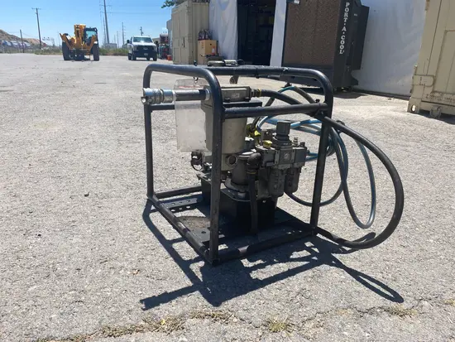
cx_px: 228
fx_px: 342
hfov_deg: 67.3
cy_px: 171
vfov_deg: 53.1
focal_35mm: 26
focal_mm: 4.25
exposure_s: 1/2890
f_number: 1.8
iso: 32
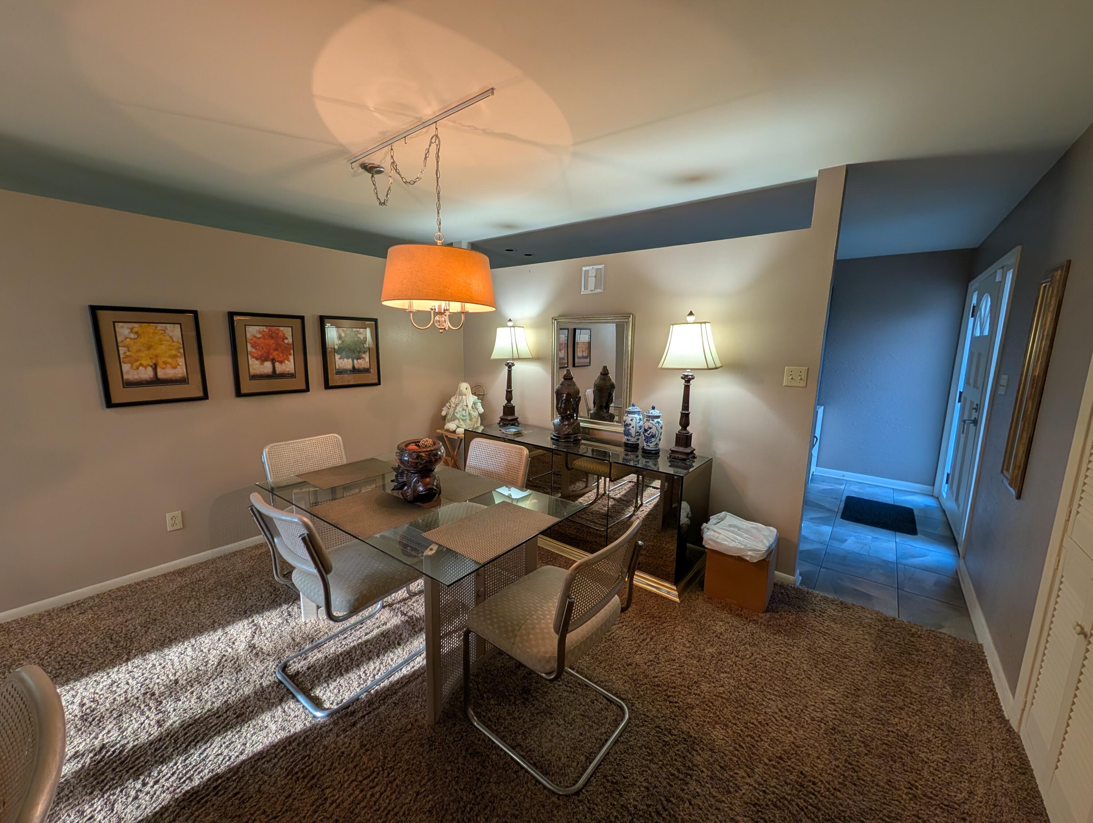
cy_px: 412
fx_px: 379
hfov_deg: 110.5
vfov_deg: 94.6
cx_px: 546
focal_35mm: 12
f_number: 1.7
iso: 107
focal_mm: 2.02
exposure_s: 1/120
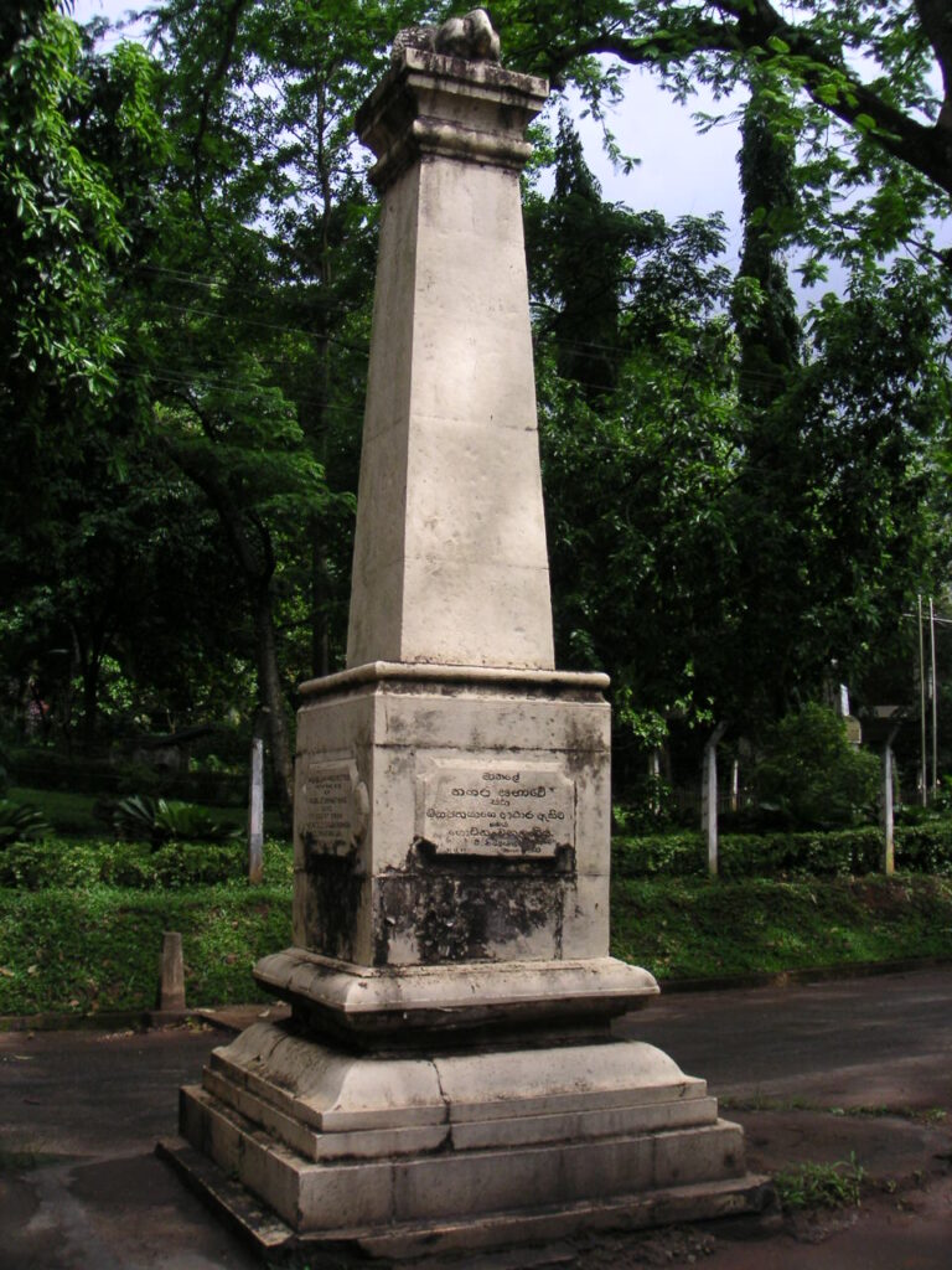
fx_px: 1393
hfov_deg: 37.7
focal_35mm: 38
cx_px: 476
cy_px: 635
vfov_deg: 49.0
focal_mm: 6
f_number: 2.8
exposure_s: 1/500
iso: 50
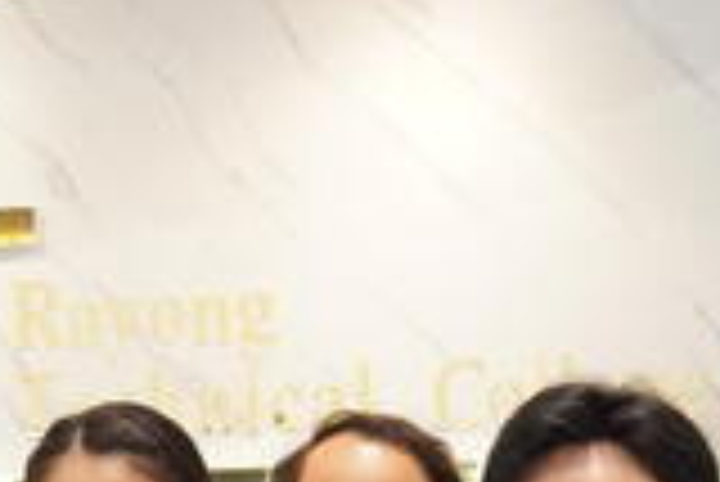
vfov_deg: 9.0
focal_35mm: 150
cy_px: 660
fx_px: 3003
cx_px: -171
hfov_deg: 13.3
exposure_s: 1/400
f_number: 5.6
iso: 12800
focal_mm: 25
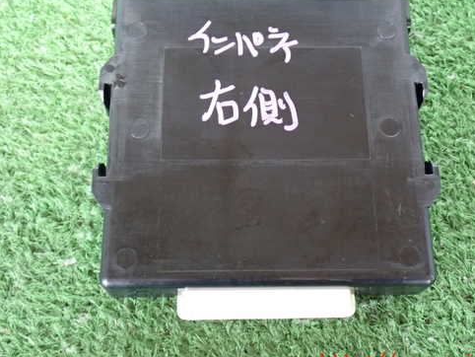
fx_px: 700
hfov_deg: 37.5
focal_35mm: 51
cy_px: 154
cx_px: 247
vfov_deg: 28.6
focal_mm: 7.31
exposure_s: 1/25
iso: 800
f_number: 2.8
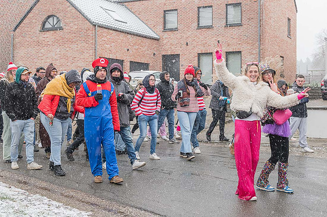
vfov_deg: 27.8
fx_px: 440
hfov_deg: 40.6
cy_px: 103
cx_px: 186
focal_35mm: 49
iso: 800
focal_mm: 42
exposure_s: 1/100
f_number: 5.6
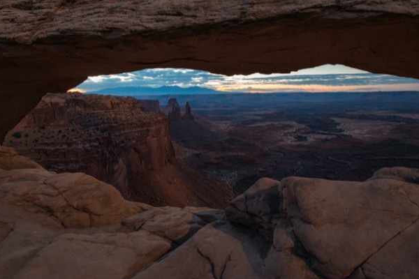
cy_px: 93
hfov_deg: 81.2
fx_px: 244
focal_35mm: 21
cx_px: 200
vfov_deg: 58.2
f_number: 5.6
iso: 800
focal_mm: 14
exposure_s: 30
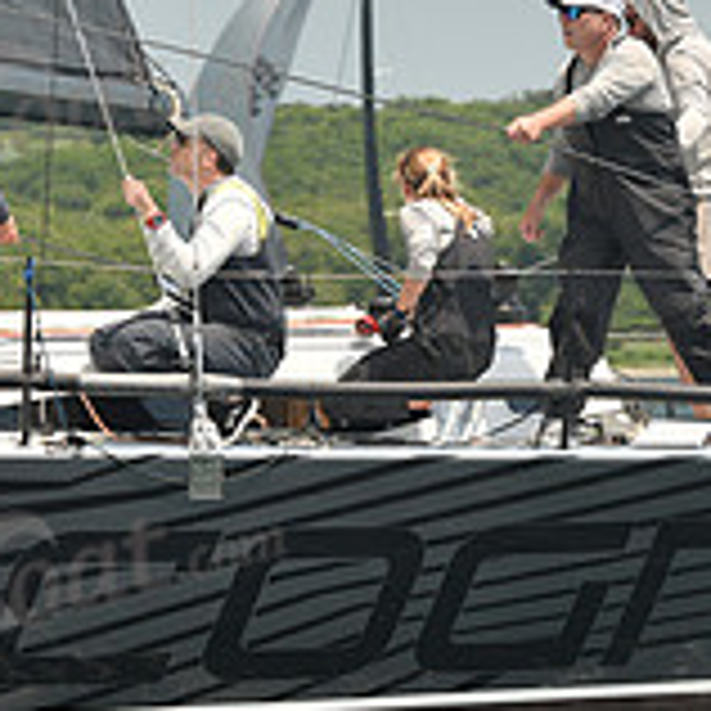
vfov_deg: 5.1
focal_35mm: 343
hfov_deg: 5.1
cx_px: 522
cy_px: 308
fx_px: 7971
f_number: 5
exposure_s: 1/640
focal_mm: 110
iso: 250
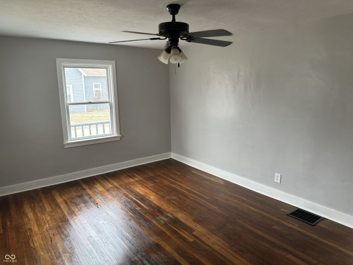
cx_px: 176
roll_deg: +1.2
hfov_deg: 71.6
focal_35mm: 24
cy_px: 132
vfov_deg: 56.8
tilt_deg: -10.3
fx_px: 245
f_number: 1.78
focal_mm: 6.86
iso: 125
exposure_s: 1/60
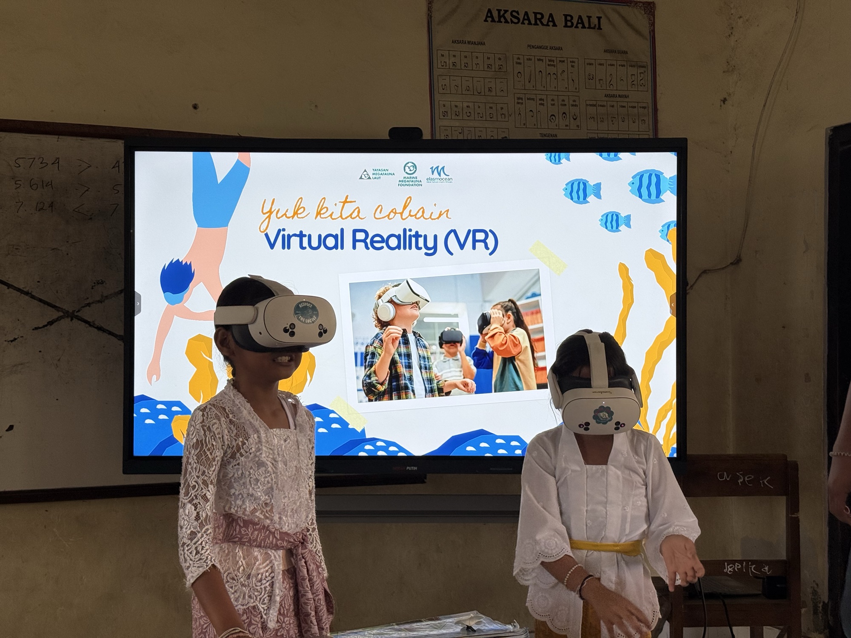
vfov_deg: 30.3
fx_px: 1180
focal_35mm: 48
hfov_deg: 39.7
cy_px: 319
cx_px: 426
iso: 50
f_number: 1.78
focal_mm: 6.76
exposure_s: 1/121
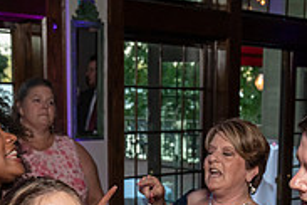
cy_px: 323
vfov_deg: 11.7
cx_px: 248
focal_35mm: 111
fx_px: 947
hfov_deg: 18.2
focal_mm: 35
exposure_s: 1/200
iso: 2000
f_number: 5.6
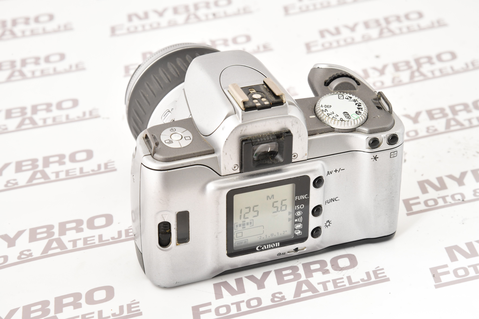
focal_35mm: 120
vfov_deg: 11.4
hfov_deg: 17.1
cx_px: 240
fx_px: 1597
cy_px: 160
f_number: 13
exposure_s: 1/125
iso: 1600
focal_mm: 120
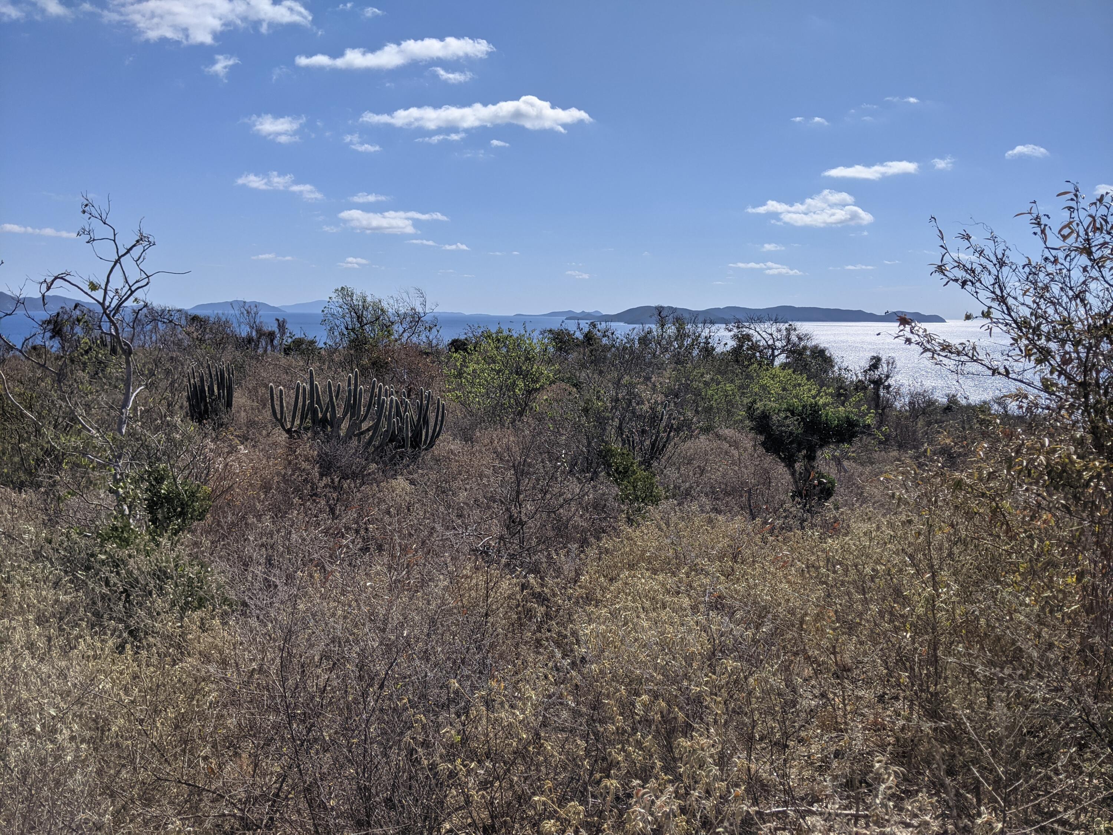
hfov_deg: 65.3
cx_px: 556
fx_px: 868
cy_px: 418
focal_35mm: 27
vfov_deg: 51.4
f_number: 1.8
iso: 54
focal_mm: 4.44
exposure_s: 1/7812
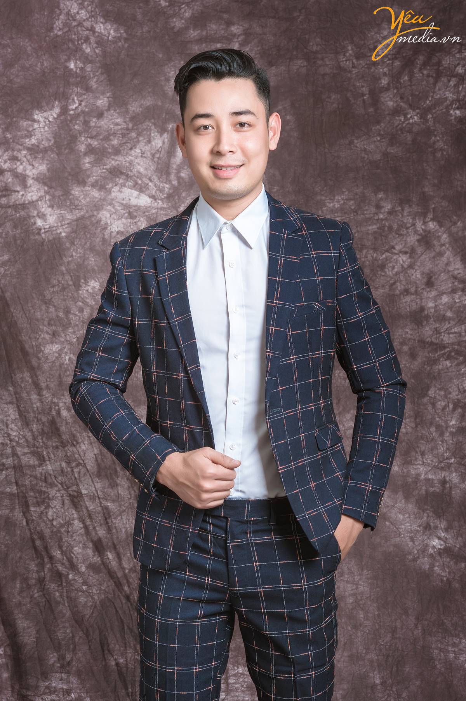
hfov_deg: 16.1
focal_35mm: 85
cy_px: 350
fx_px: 1652
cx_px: 233
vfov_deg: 23.9
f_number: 9
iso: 100
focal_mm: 85
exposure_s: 1/160
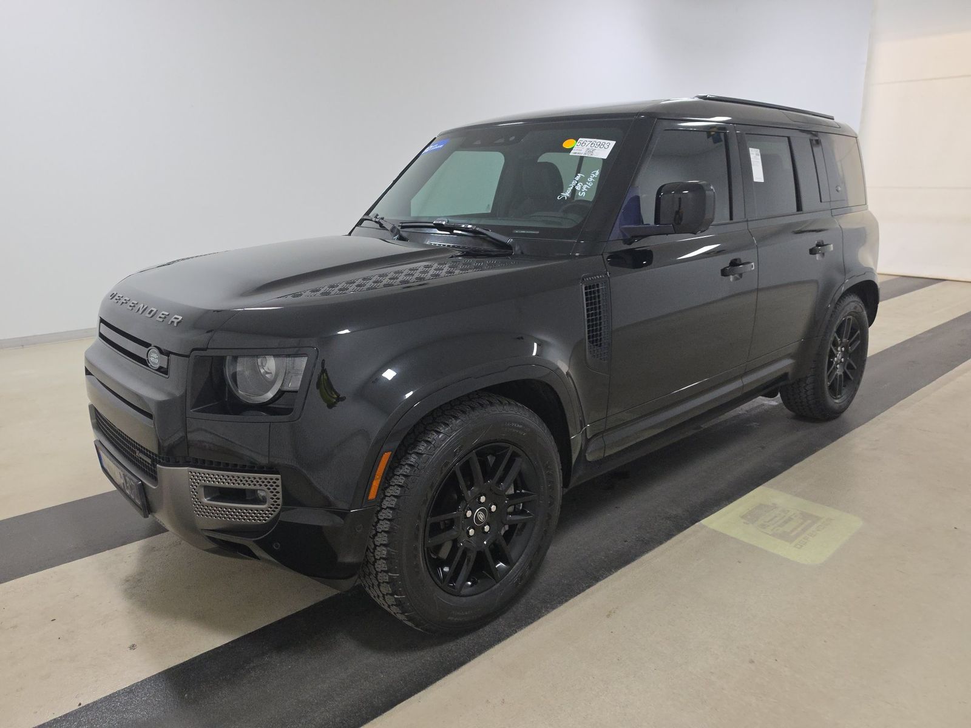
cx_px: 486
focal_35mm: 23
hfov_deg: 73.9
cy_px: 364
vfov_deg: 58.9
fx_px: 645
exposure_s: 1/50
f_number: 1.4
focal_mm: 6.5
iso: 170
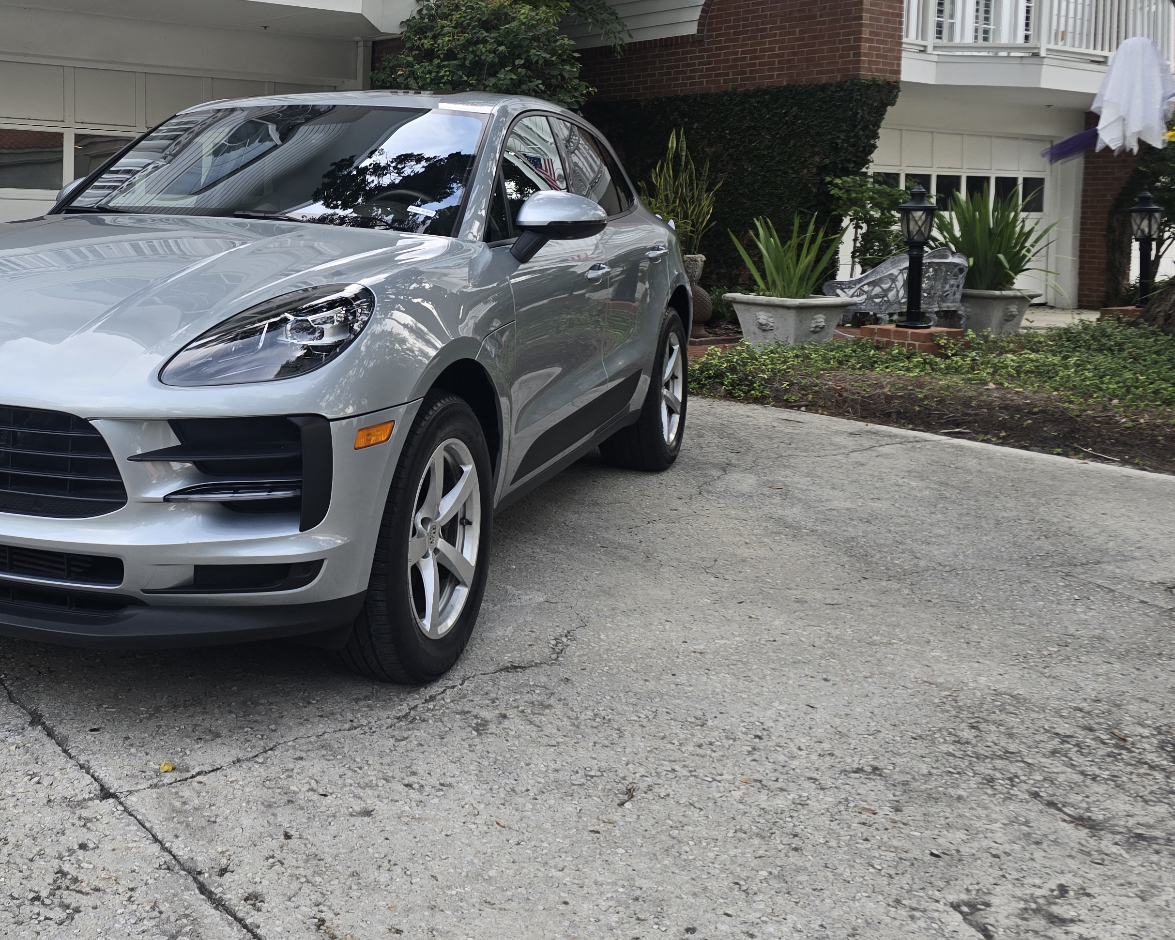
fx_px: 1287
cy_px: 243
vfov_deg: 39.1
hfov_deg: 46.7
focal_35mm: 37
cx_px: 246
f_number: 1.7
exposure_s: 1/180
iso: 20
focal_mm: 6.3
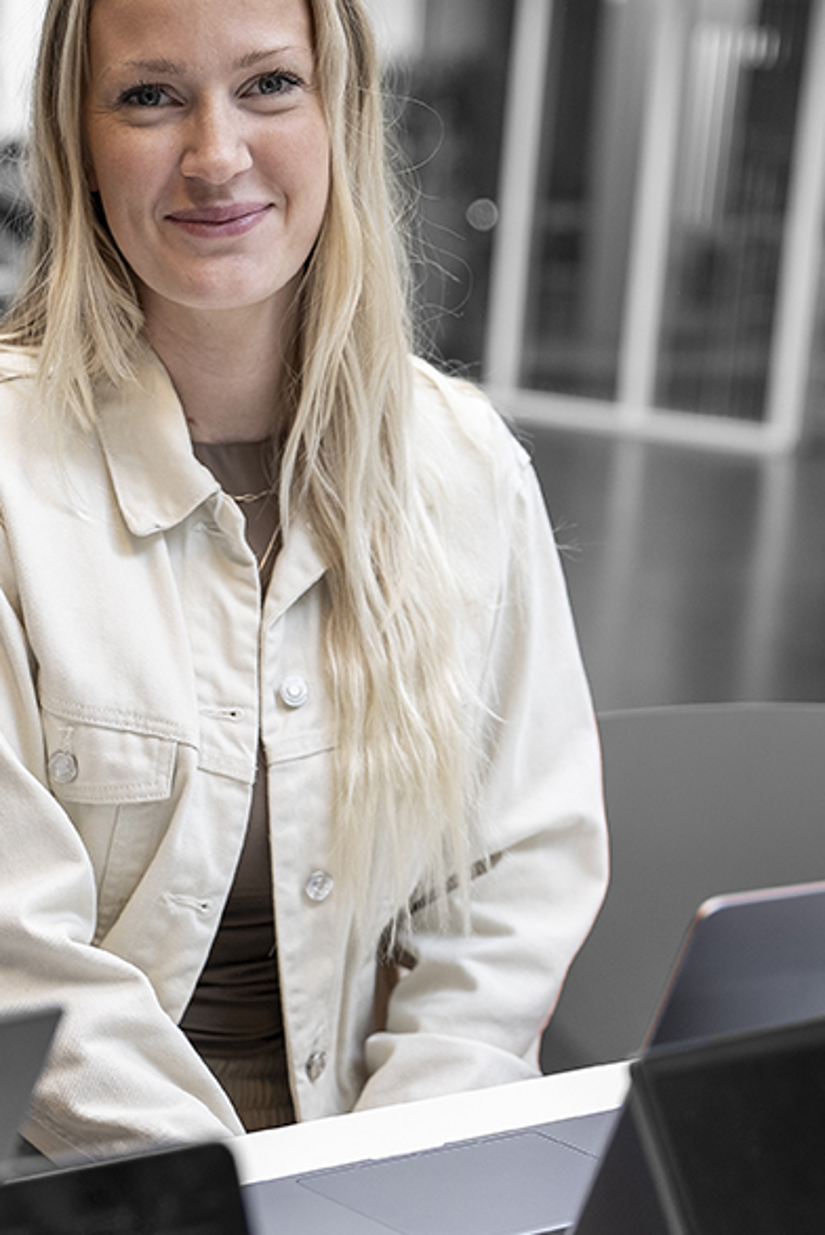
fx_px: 2918
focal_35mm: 85
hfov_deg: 16.0
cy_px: 747
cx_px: 183
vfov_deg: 23.9
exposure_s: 1/320
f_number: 2.8
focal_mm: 49
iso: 250
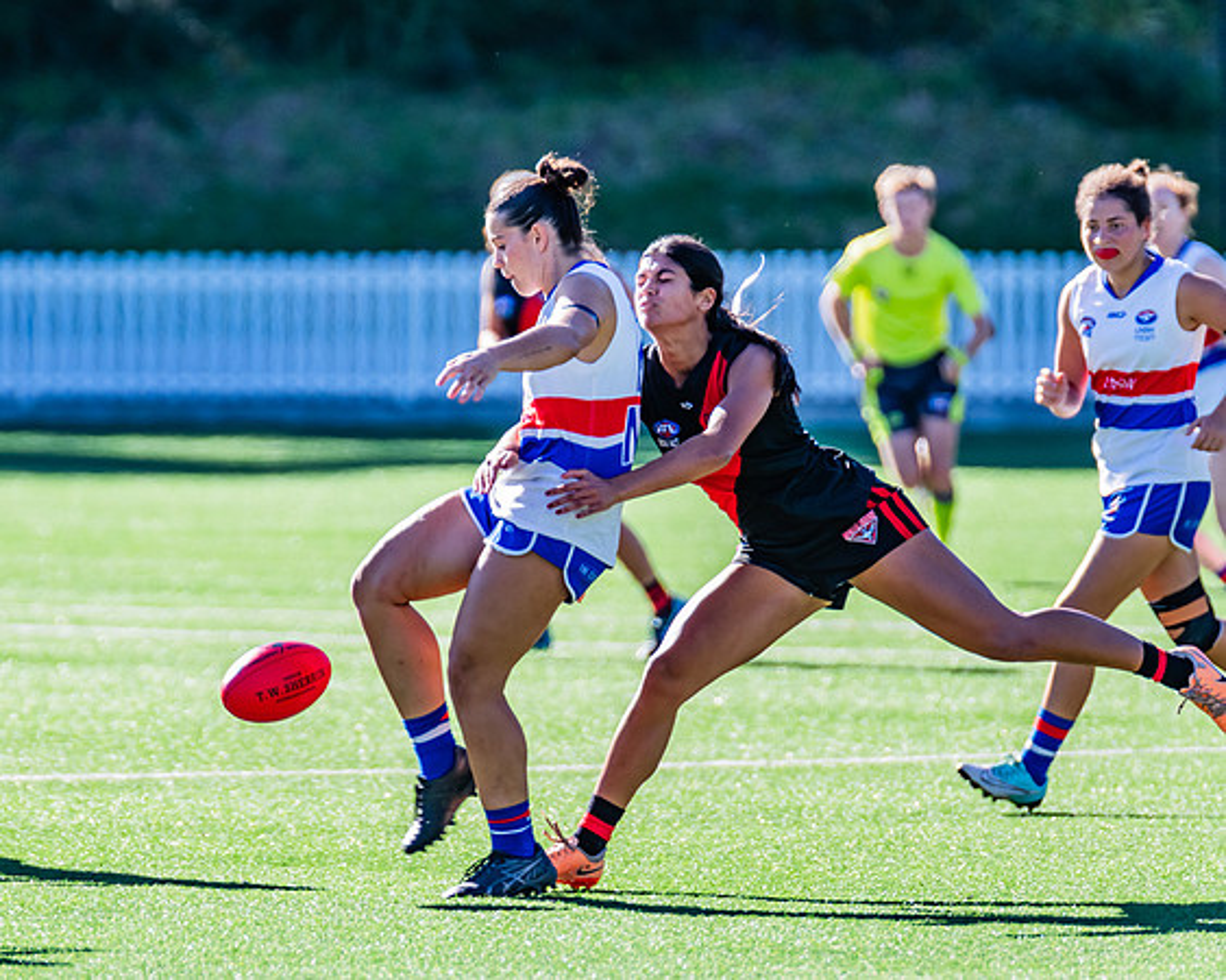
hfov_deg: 3.3
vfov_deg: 2.7
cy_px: 428
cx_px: 398
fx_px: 21150
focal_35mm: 583
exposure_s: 1/1250
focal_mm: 460
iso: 800
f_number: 5.6
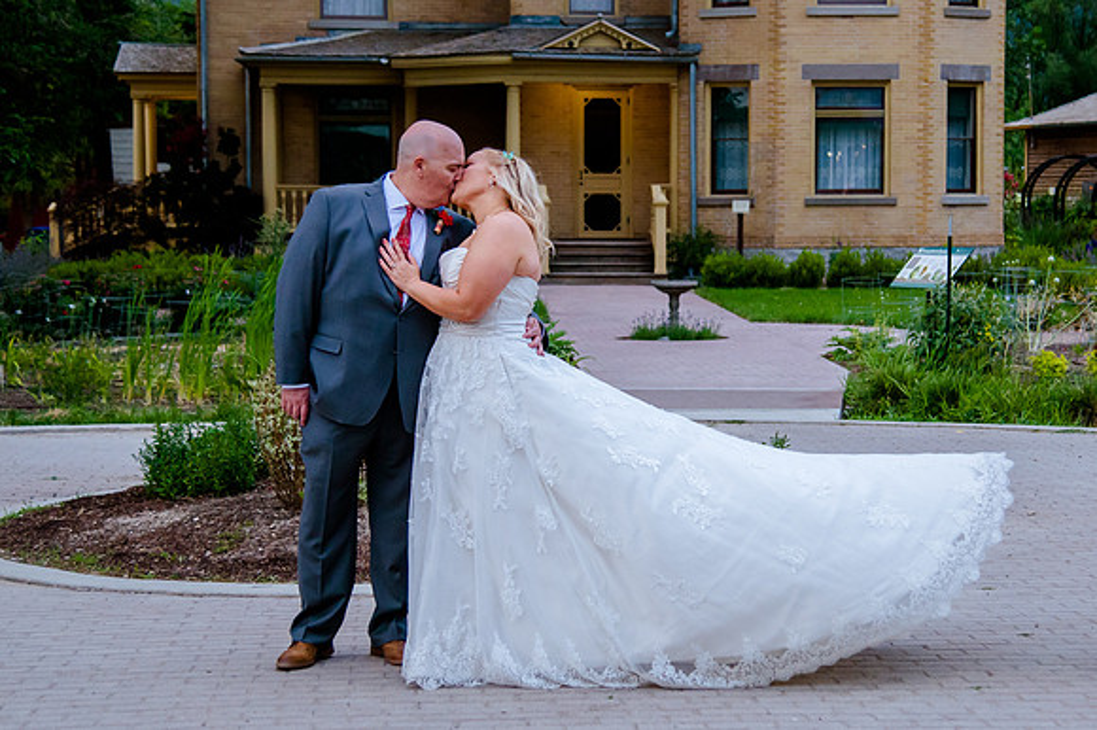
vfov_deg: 16.2
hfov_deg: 24.2
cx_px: 642
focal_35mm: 84
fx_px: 2559
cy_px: 308
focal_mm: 55
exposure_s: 1/400
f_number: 4
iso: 2000
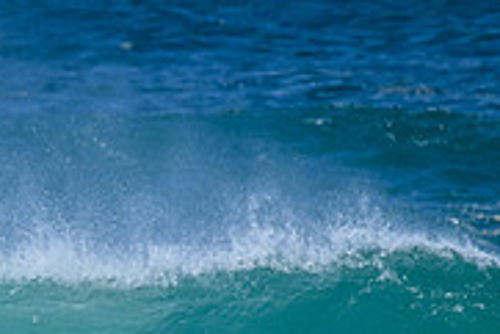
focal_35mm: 1795
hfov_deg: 1.1
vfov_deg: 0.8
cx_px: -144
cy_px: 504
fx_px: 24950
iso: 400
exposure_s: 1/2000
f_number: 8
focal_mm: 560
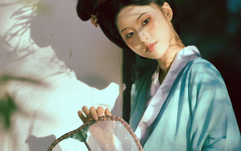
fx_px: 860
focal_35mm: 131
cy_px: 119
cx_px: 120
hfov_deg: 15.9
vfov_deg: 10.0
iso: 160
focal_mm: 85
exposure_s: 1/640
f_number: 1.8
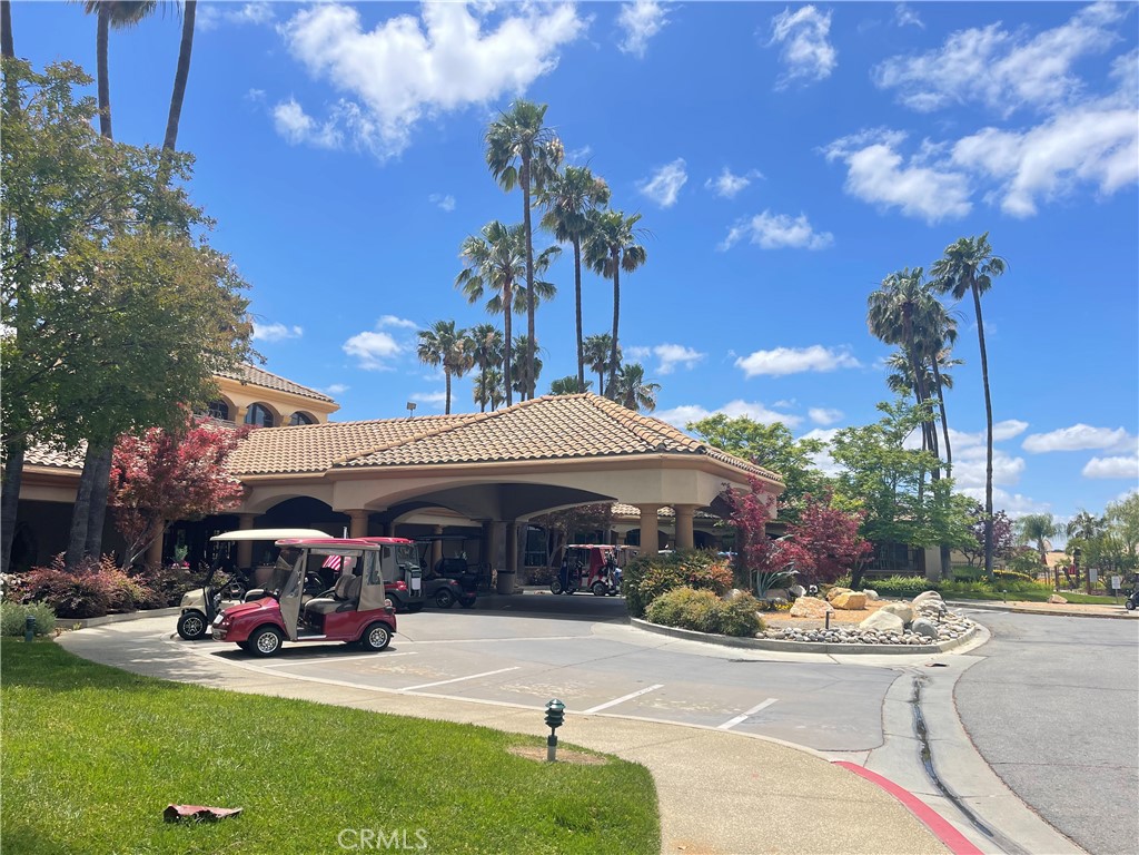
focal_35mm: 25
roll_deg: -0.9
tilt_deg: +6.9
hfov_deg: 69.4
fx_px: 823
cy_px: 428
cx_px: 570
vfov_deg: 54.9
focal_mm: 5.1
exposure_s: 1/3165
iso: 32
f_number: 1.6
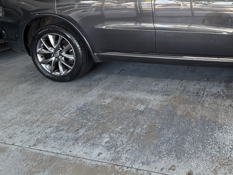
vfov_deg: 45.3
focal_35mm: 27
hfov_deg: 56.8
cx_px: 208
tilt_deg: -9.9
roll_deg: +0.9
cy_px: 10
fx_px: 182
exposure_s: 1/120
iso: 250
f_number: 2.2
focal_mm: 2.22
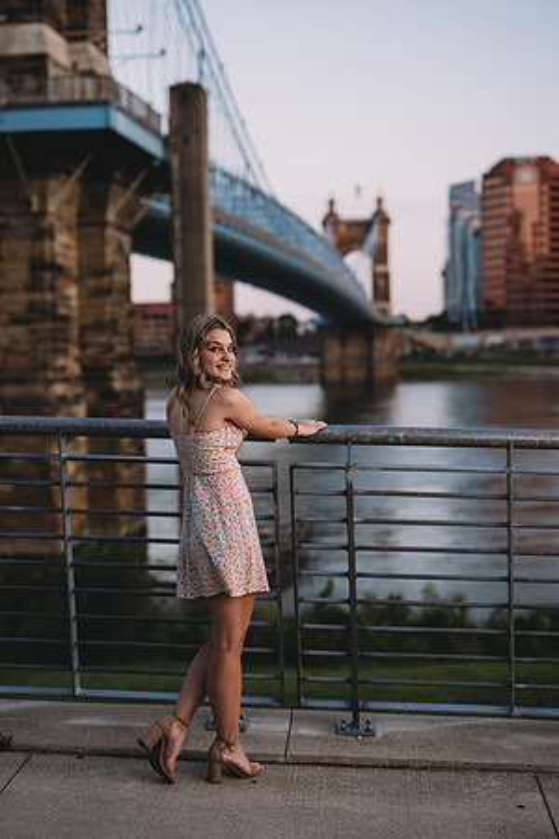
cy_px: 420
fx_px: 1164
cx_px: 280
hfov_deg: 27.0
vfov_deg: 39.6
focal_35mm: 50
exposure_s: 1/320
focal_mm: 50
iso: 125
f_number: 1.8
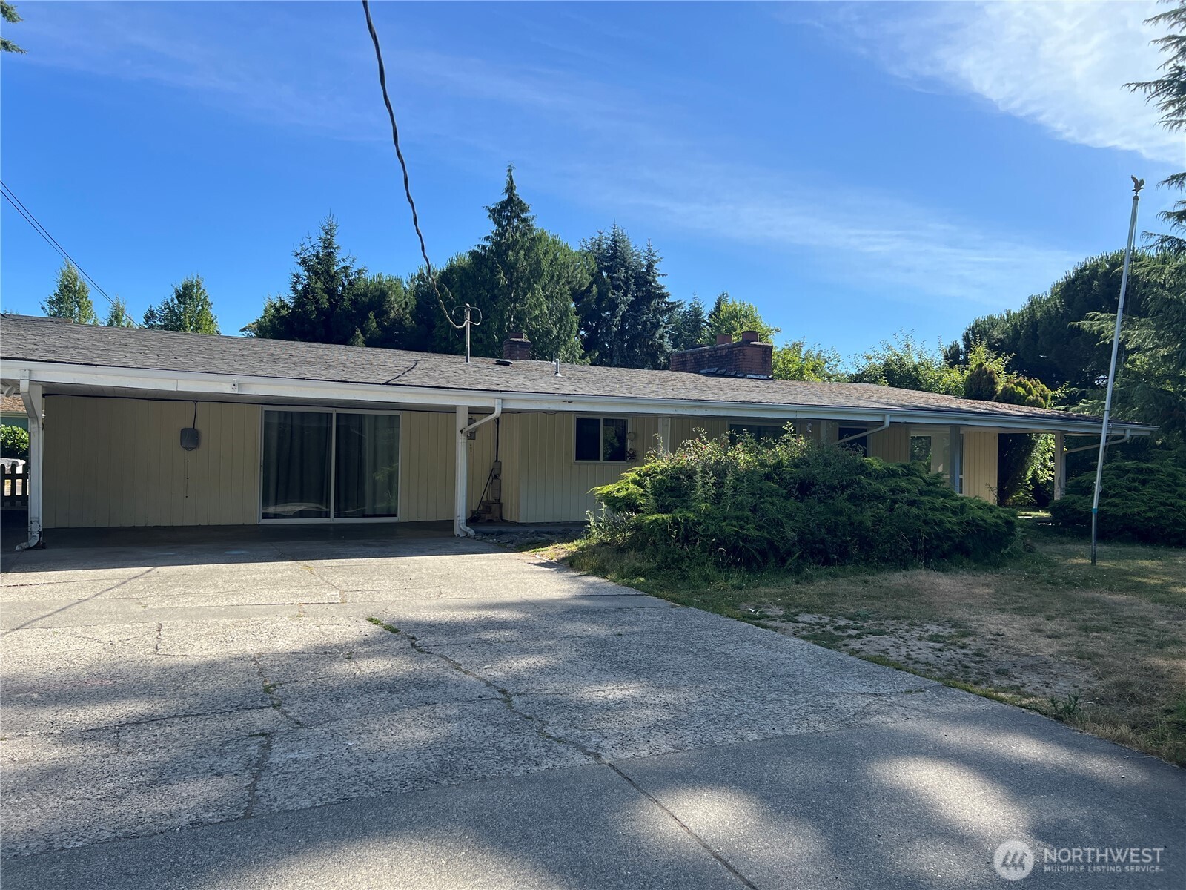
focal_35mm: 26
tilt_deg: +0.1
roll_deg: -1.3
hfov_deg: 67.3
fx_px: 891
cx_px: 593
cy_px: 445
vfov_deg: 53.1
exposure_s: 1/3257
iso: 50
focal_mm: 5.7
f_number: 1.5
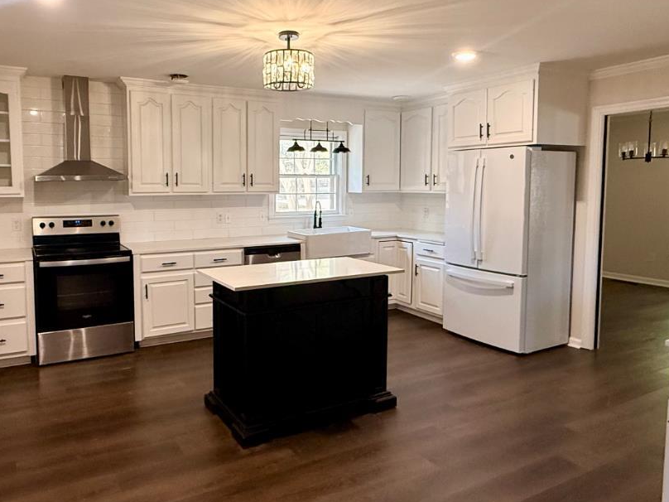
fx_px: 502
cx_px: 274
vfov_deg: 53.0
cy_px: 223
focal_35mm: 26
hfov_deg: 66.8
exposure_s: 1/120
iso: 400
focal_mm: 2.22
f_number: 2.2
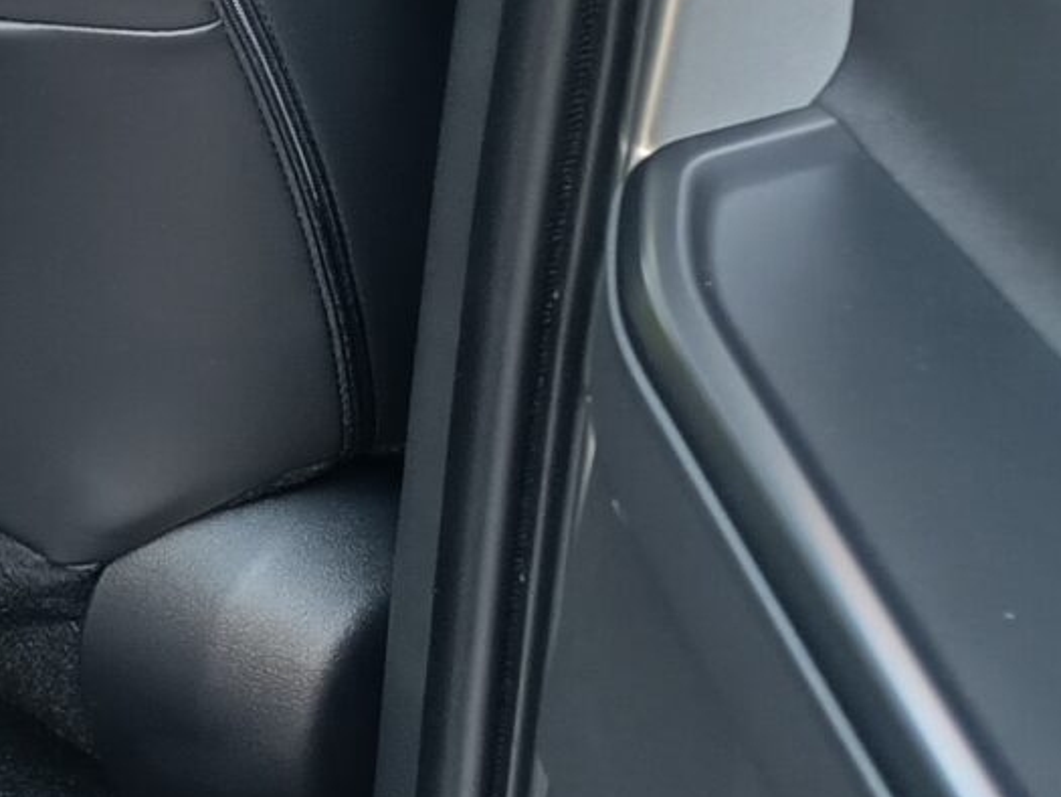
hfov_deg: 13.5
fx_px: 3587
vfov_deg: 12.5
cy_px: 14
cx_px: -1293
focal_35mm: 117
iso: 370
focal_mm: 5.24
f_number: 1.7
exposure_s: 1/25
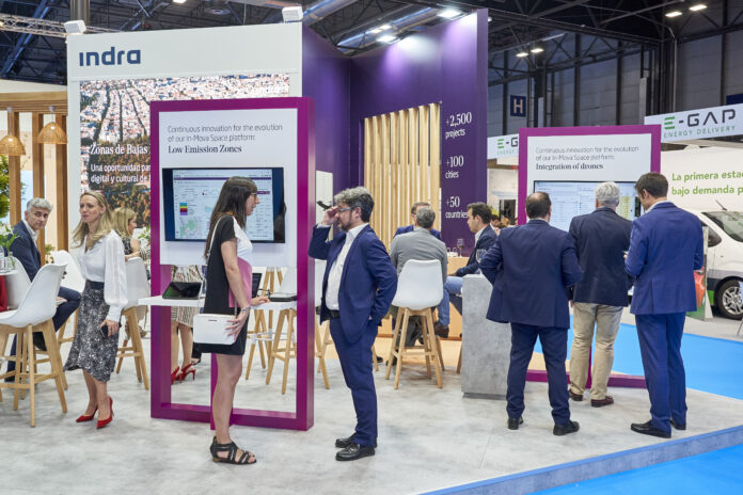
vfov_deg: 37.9
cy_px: 248
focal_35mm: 35
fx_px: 722
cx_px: 372
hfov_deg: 54.4
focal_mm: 35
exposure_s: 1/200
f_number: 6.3
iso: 3200
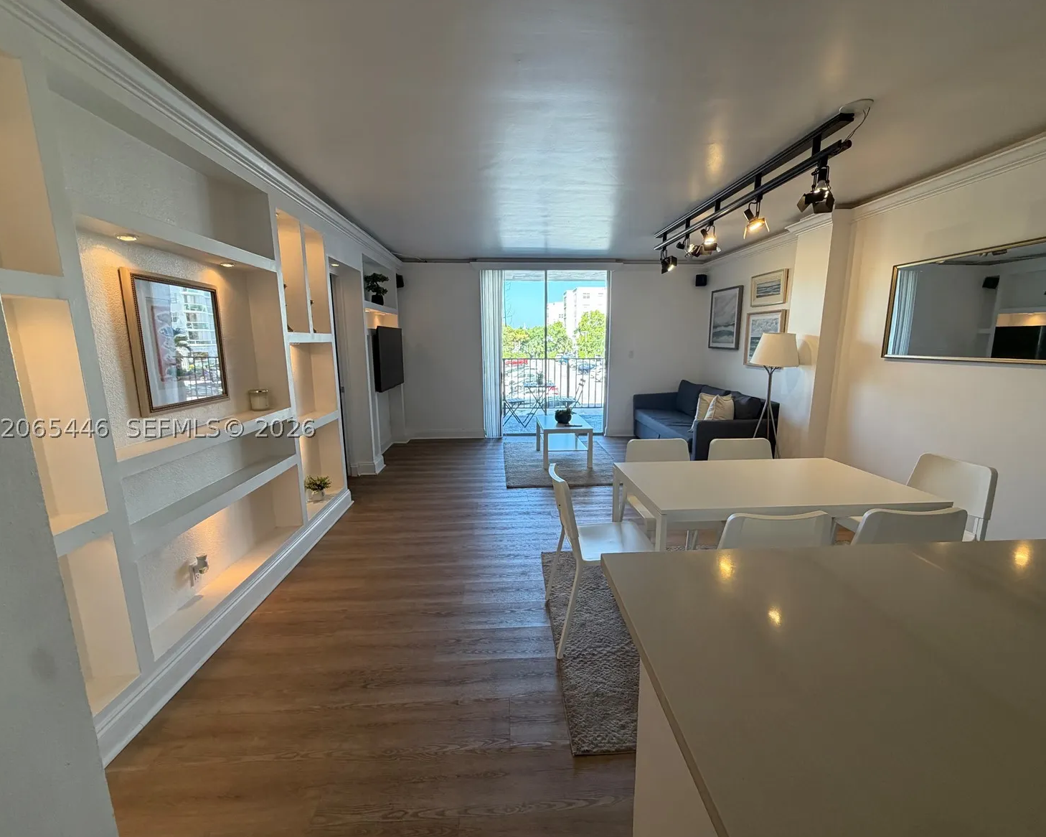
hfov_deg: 96.8
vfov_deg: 84.0
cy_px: 428
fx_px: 464
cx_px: 535
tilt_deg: -10.8
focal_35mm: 15
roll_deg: +0.5
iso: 125
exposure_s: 1/120
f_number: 2.2
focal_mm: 2.22
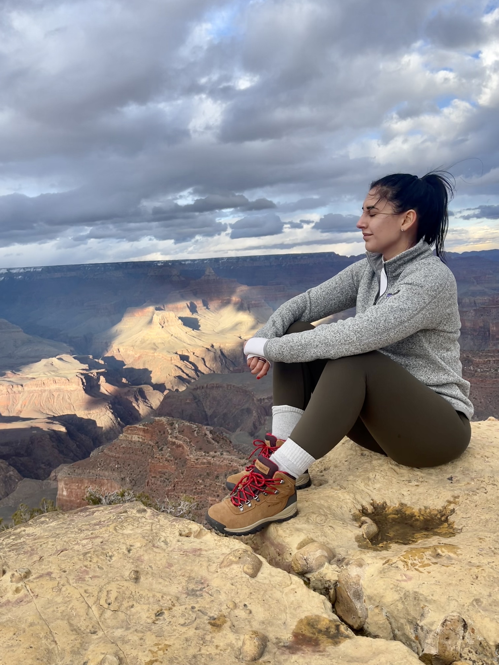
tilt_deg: -8.9
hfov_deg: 53.1
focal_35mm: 26
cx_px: 250
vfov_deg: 67.3
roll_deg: +5.6
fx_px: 500
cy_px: 332
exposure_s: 1/1098
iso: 32
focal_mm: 5.1
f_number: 1.6
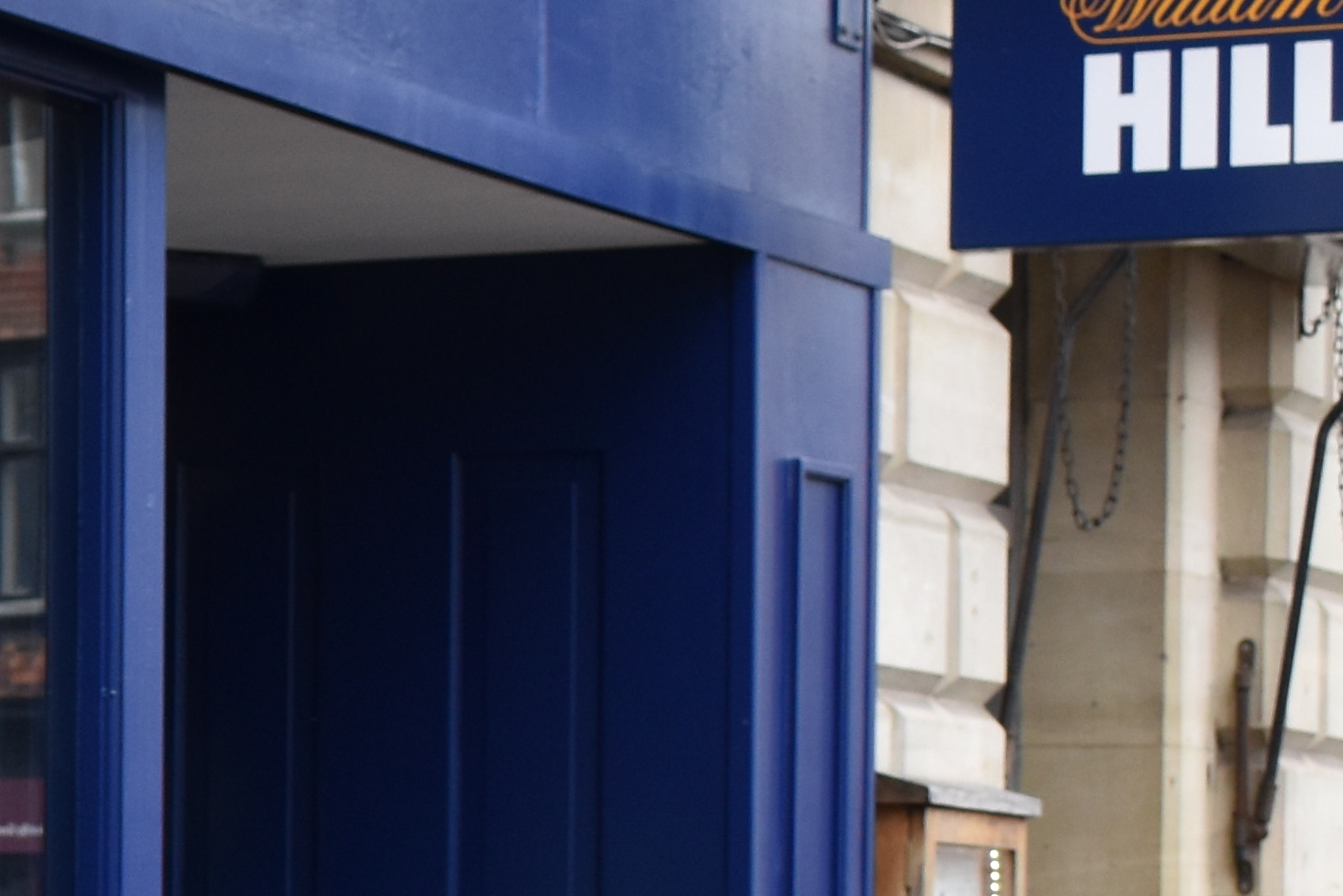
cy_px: 909
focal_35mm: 159
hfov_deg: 12.1
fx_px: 5936
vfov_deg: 8.6
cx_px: -904
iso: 400
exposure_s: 1/250
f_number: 5
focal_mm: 25
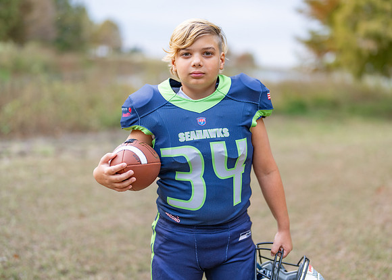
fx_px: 646
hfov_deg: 33.7
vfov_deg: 24.4
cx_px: 219
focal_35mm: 58
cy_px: 128
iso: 100
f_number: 1.2
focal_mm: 50
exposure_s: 1/1250
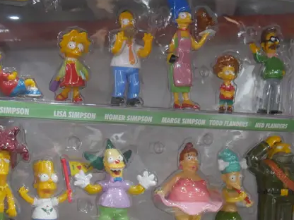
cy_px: 200
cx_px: 133
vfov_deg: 20.8
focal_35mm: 69
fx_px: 586
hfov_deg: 28.1
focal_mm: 14
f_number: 3.5
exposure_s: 1/60
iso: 800
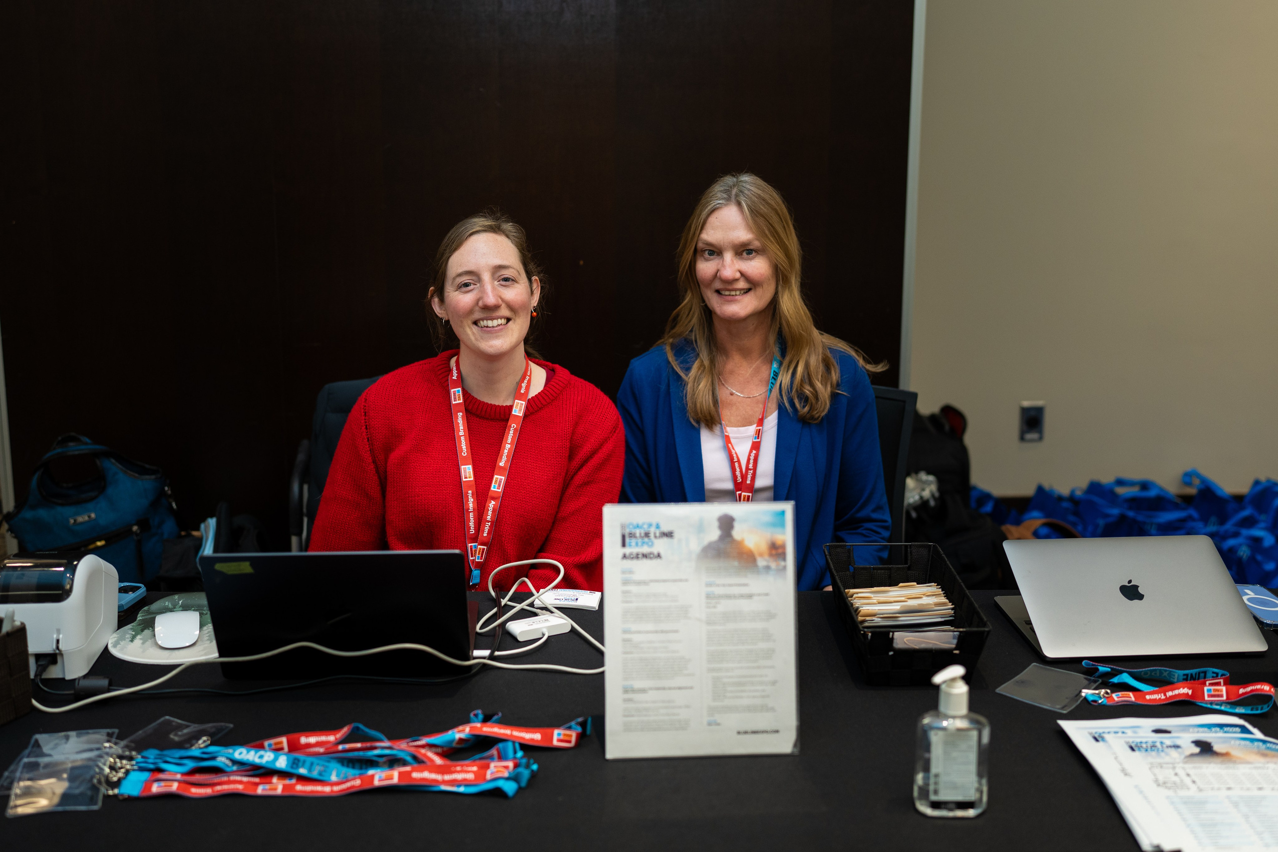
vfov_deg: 31.7
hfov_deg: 46.2
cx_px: 627
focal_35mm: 42
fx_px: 1497
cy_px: 339
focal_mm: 35
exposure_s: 1/200
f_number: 1.8
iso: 640
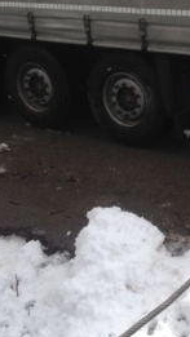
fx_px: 555
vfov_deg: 33.7
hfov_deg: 18.6
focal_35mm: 62
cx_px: 215
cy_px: 137
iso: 50
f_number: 2.4
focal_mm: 4.12
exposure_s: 1/1642
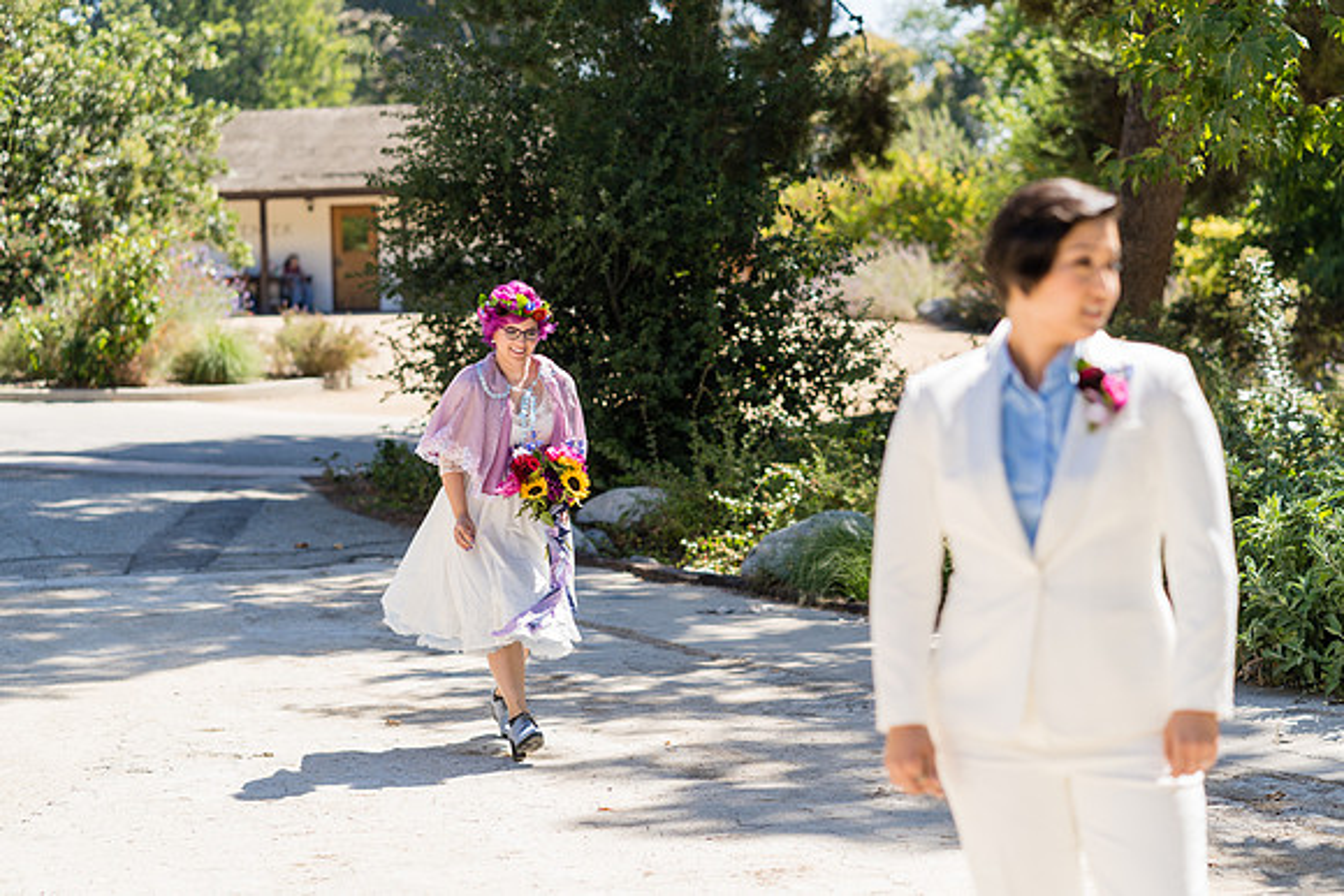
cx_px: 672
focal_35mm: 85
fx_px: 3174
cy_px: 448
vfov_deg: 16.1
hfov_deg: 23.9
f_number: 2.8
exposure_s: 1/640
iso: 100
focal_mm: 85
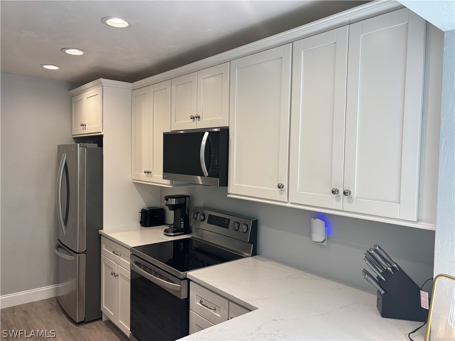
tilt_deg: -2.8
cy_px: 170
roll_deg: -1.4
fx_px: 342
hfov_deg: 67.3
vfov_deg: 53.1
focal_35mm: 26
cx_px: 228
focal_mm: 5.96
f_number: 1.6
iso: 80
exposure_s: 1/120
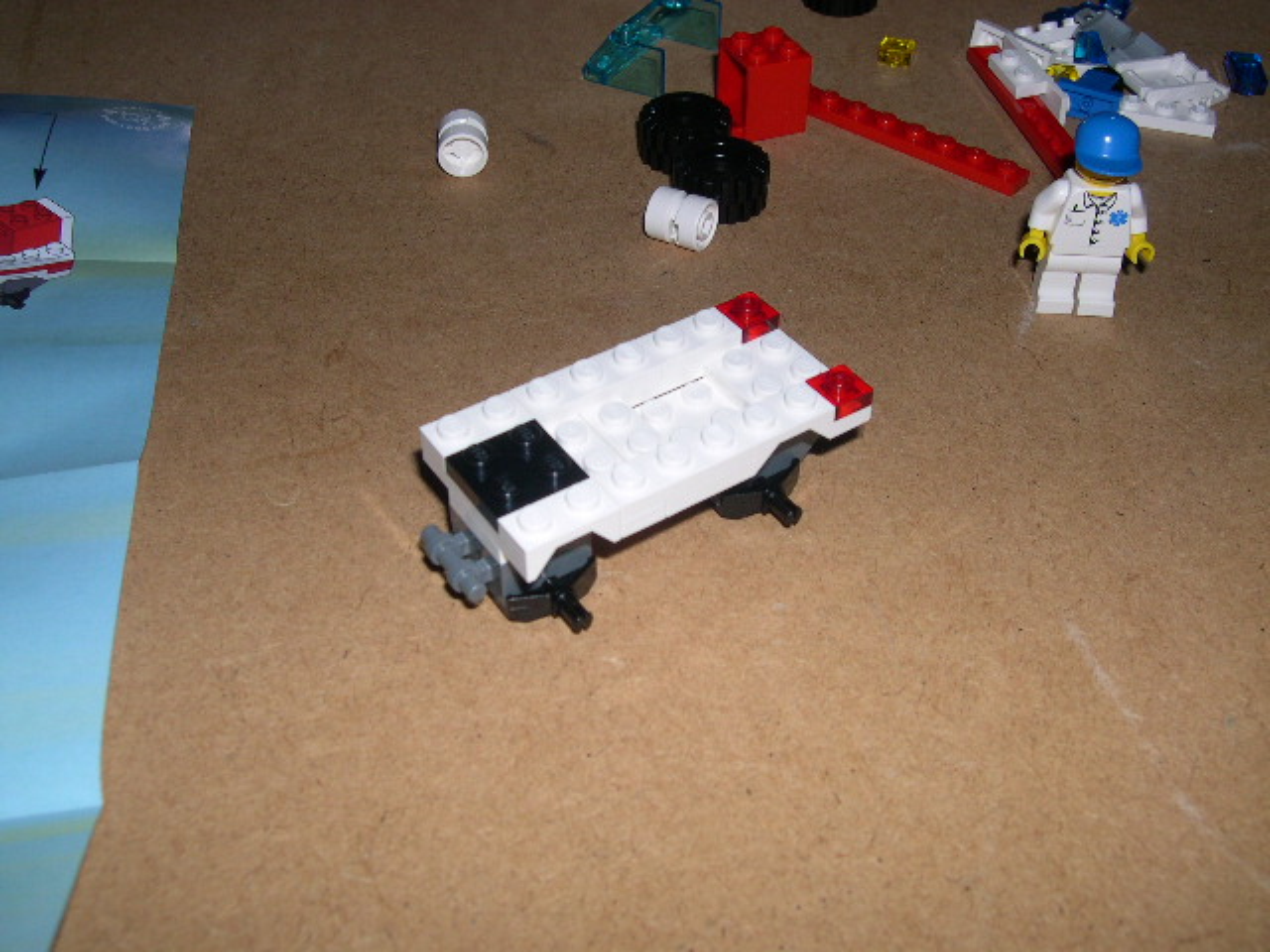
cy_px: 476
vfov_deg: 37.7
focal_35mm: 38
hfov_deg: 49.0
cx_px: 635
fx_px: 1394
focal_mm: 8
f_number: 7.6
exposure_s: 1/60
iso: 100
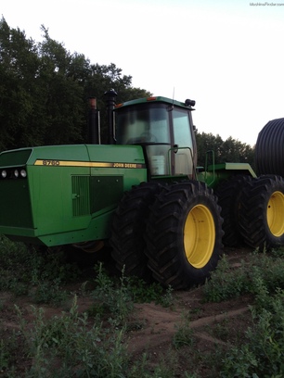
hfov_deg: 40.7
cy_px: 189
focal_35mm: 35
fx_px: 383
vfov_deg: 52.6
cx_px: 142
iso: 64
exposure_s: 1/40
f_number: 2.4
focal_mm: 4.28
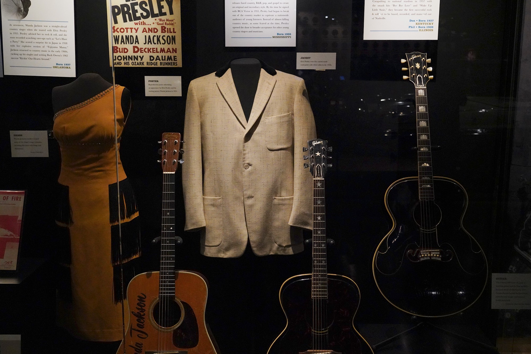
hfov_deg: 48.5
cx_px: 266
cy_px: 177
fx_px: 590
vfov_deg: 33.4
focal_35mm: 40
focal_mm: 40
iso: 10000
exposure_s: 1/100
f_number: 5
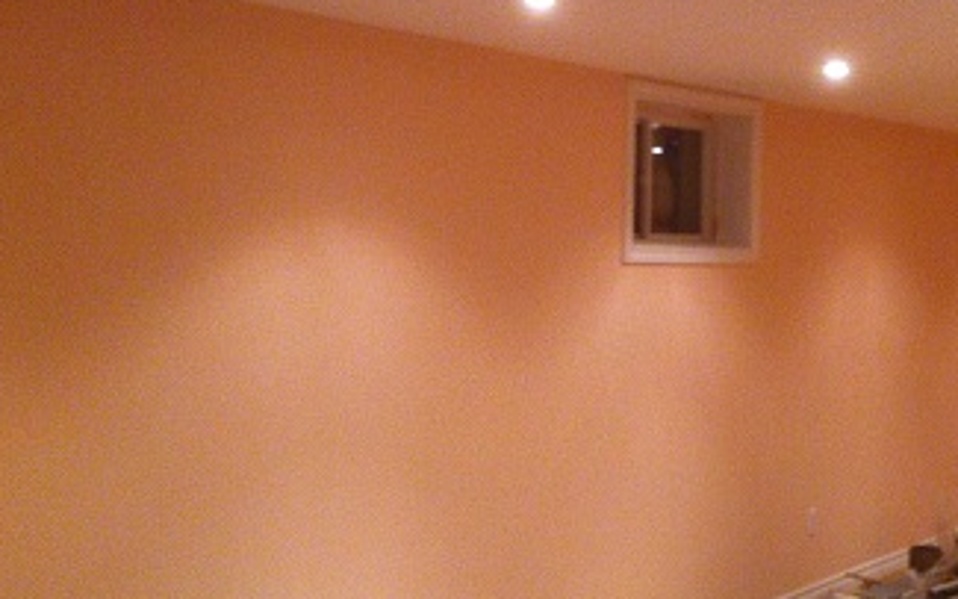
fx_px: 1488
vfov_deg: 22.7
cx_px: 622
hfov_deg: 35.4
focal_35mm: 57
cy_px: 276
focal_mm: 3.85
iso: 250
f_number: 2.8
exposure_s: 1/15
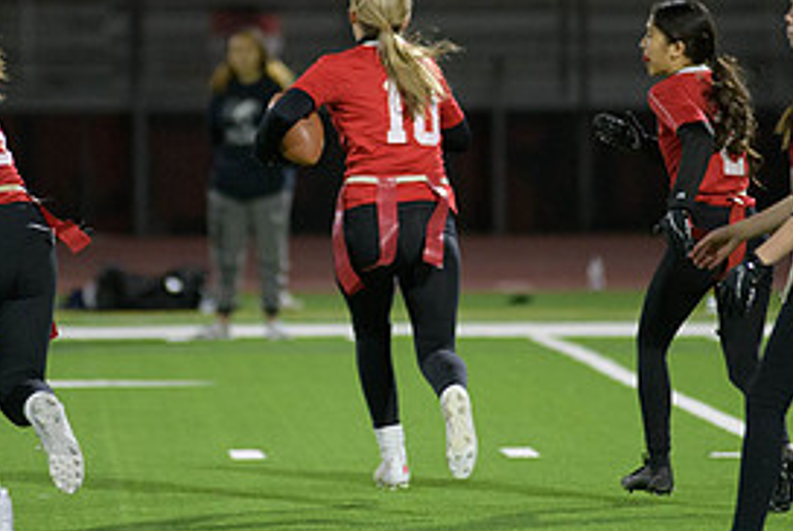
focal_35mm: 426
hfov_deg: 4.8
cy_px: 89
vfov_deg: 3.2
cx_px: 382
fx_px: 9394
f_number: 2.8
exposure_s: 1/640
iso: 3600
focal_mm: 200
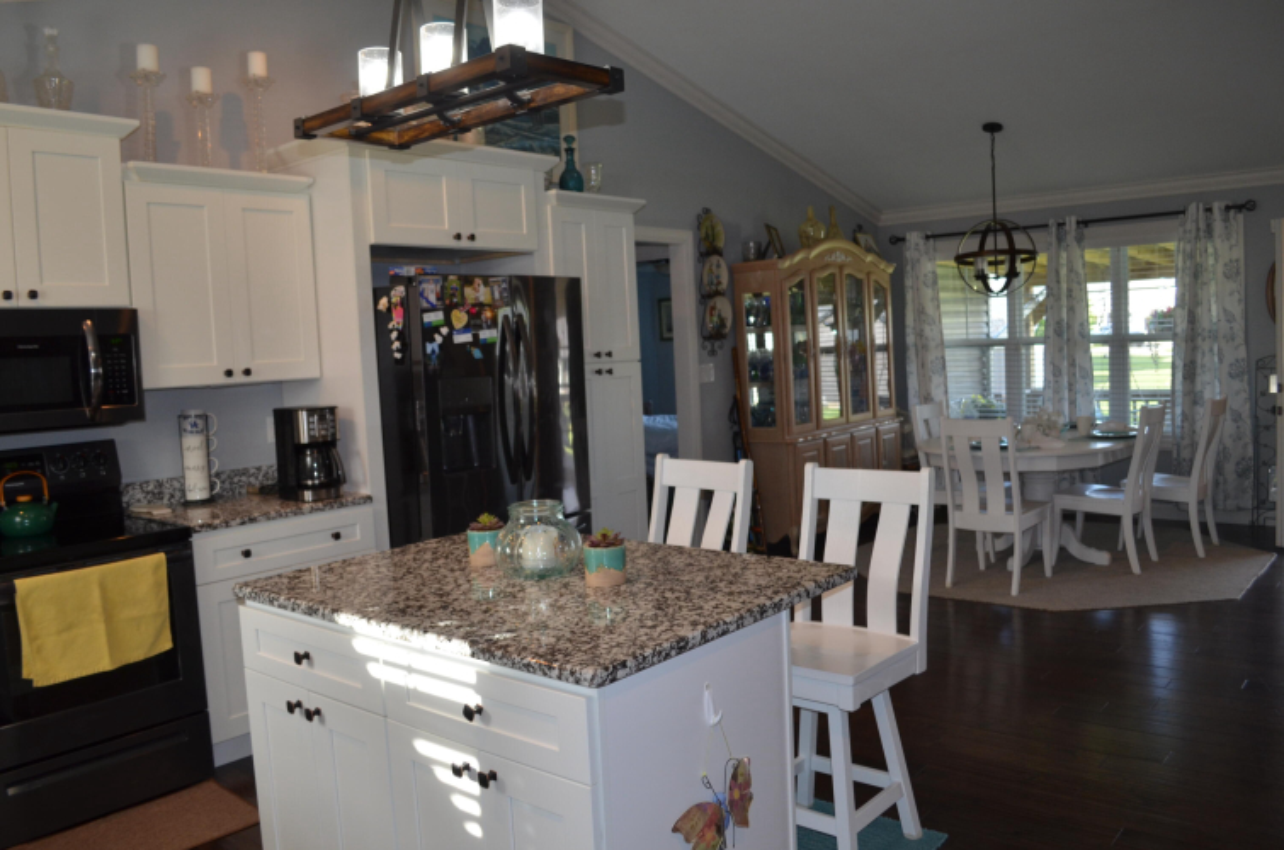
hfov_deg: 67.5
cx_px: 642
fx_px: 961
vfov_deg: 47.7
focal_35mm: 27
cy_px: 425
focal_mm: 18
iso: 360
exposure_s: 1/125
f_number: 3.5
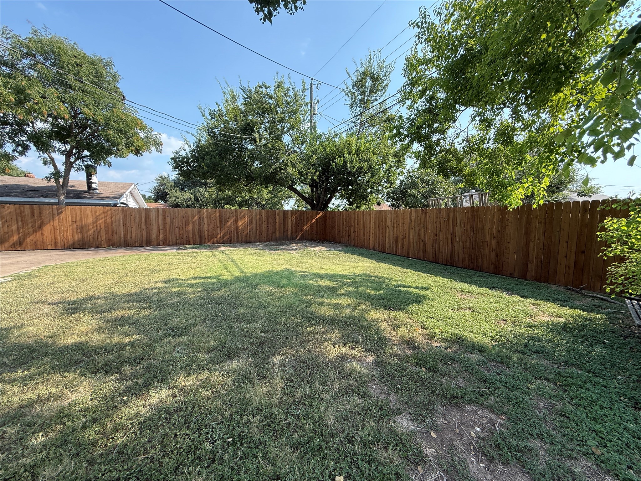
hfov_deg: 102.1
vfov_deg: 85.7
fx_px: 259
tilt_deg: -4.9
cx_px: 320
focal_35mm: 14
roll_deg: -0.4
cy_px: 240
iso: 64
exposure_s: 1/579
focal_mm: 2.22
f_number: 2.2
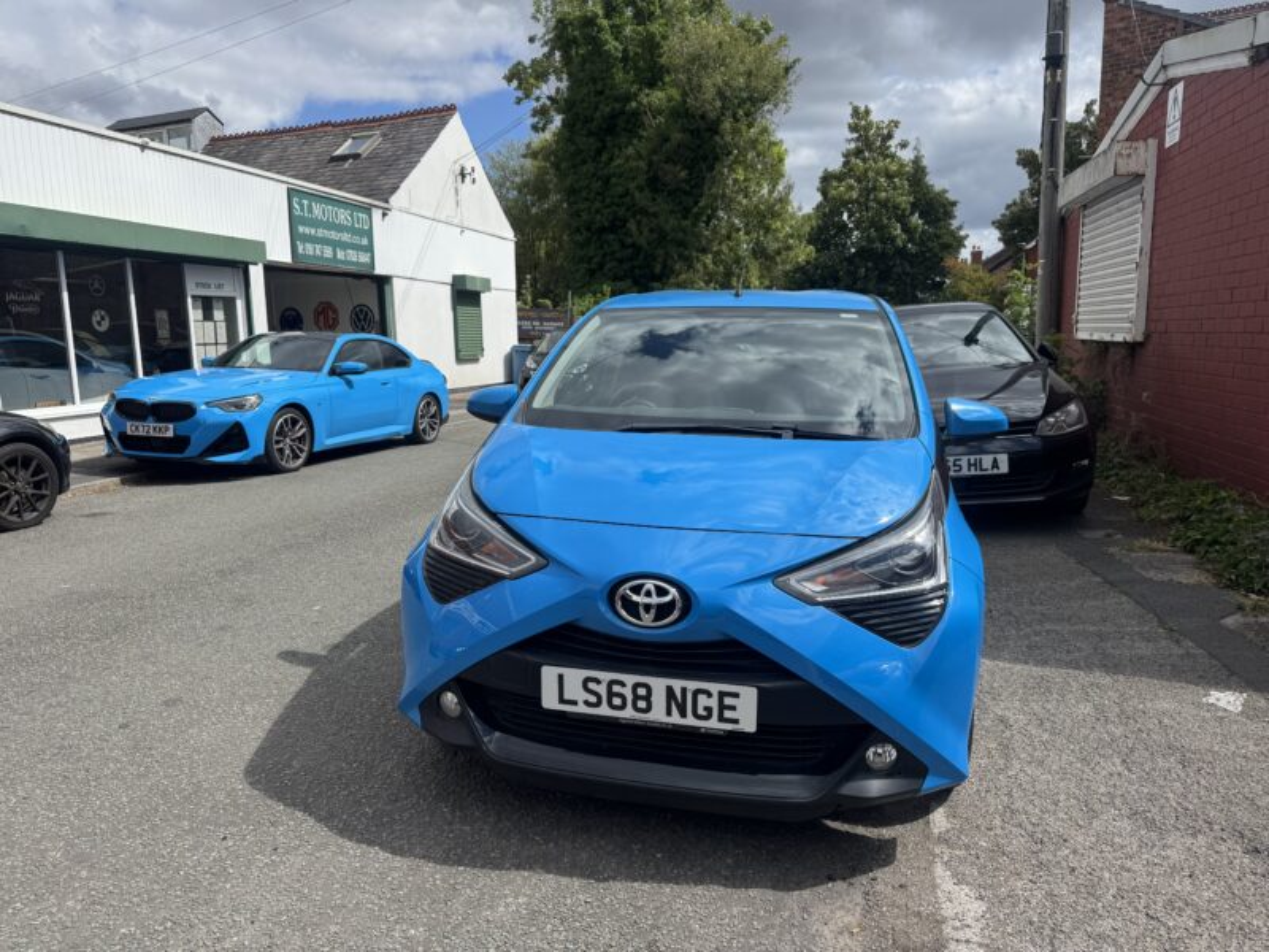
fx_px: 880
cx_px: 634
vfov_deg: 56.8
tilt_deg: -8.4
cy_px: 476
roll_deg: +1.0
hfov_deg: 71.6
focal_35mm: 24
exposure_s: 1/4608
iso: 80
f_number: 1.78
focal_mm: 6.76
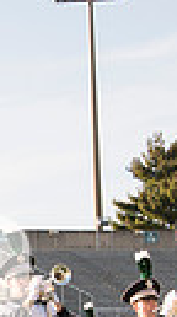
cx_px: -155
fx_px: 1267
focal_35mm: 151
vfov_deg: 14.0
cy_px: 331
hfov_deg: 7.7
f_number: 5
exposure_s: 1/640
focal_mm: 32
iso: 320
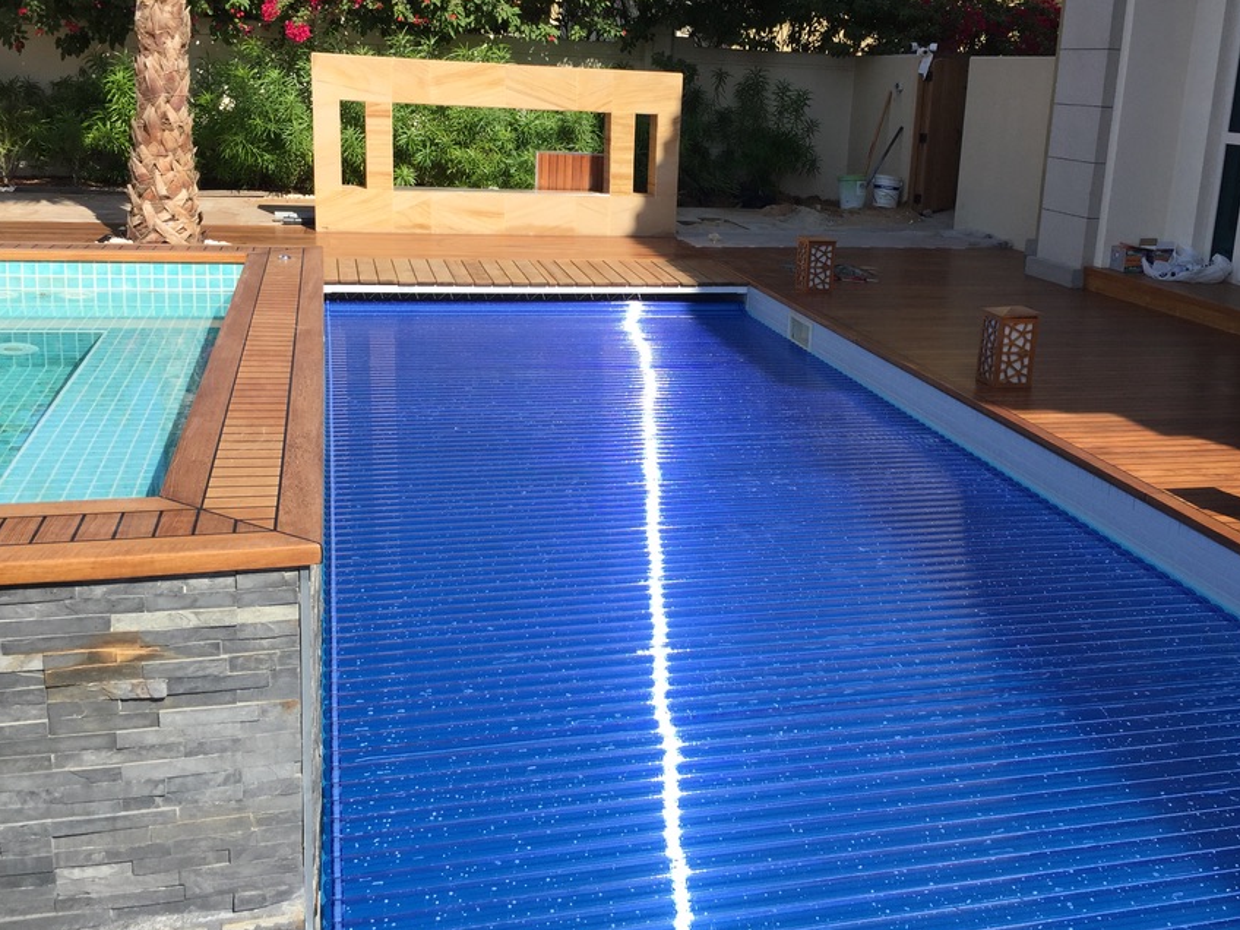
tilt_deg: -12.4
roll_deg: -3.6
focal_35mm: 35
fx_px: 1254
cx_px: 696
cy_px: 386
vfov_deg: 40.6
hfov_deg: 52.5
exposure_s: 1/1980
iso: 32
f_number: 2.2
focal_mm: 4.15
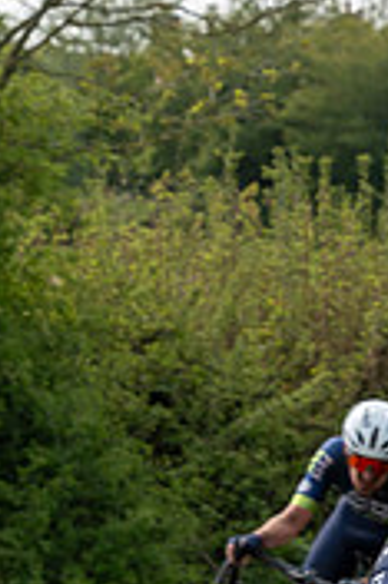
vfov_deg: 5.4
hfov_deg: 3.6
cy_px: 611
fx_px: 6123
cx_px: 736
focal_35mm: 378
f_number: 5
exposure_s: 1/1000
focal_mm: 59
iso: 200
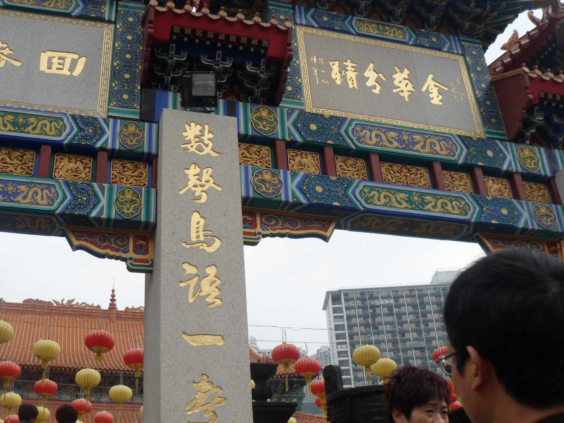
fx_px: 635
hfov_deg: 47.3
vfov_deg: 36.8
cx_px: 205
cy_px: 208
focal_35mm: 39
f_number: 3.3
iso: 80
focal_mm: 4.9
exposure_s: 1/250
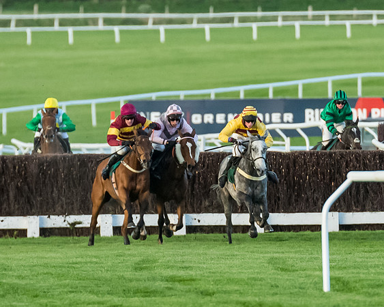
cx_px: 303
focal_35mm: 1008
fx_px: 11454
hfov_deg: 1.9
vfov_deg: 1.5
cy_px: 160
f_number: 4
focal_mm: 300
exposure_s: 1/2000
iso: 4000
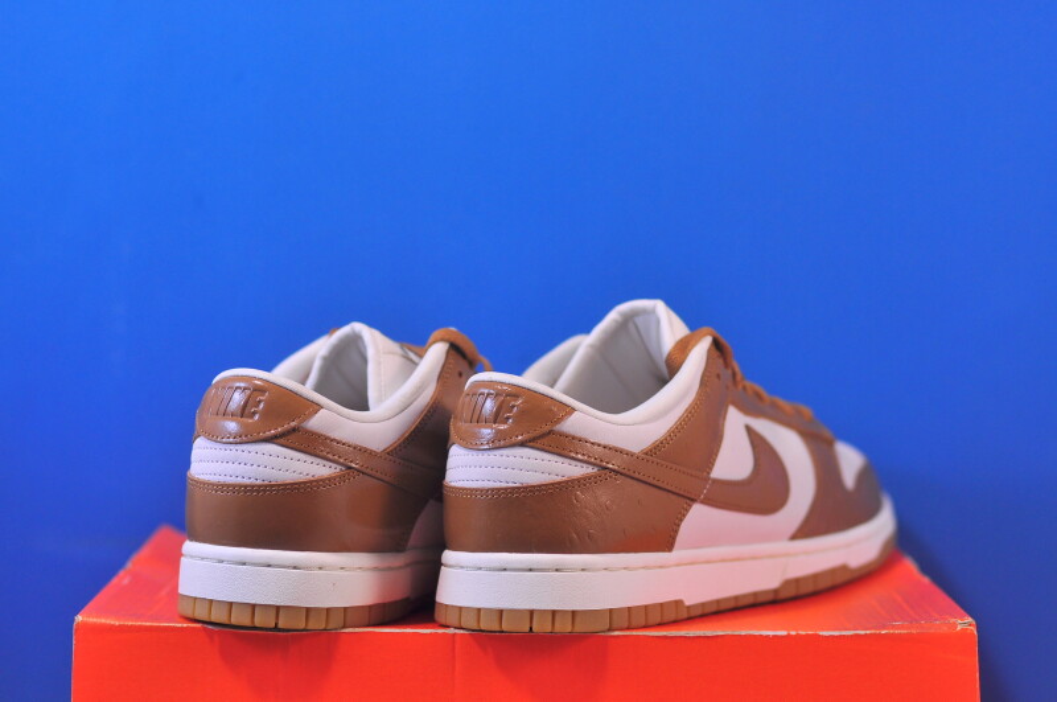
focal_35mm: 75
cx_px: 528
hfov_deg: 27.0
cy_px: 351
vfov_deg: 18.1
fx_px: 2199
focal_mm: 50
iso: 250
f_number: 2.5
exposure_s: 1/320
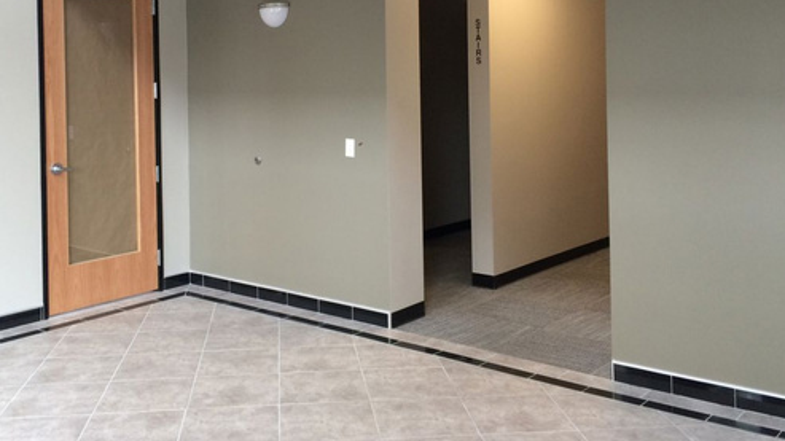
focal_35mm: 41
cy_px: 84
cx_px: 344
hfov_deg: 49.3
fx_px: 853
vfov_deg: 28.3
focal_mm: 4.15
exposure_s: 1/30
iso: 40
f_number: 2.2
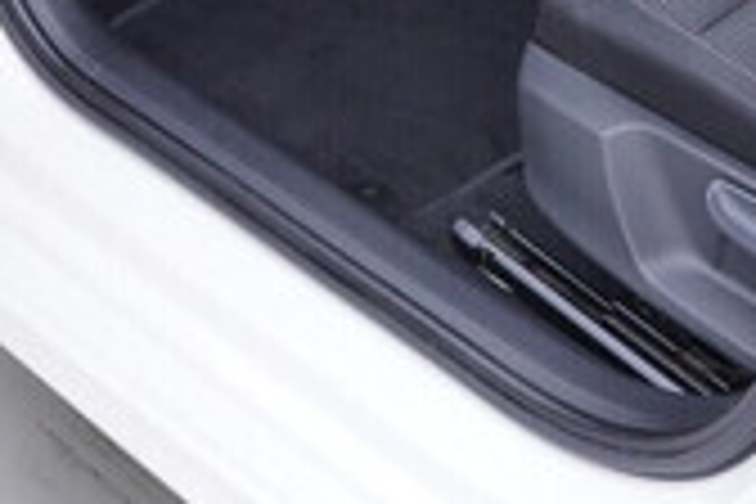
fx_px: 2478
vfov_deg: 11.1
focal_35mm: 118
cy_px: -281
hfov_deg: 17.3
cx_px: 504
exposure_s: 1/40
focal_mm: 24
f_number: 2.8
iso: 125
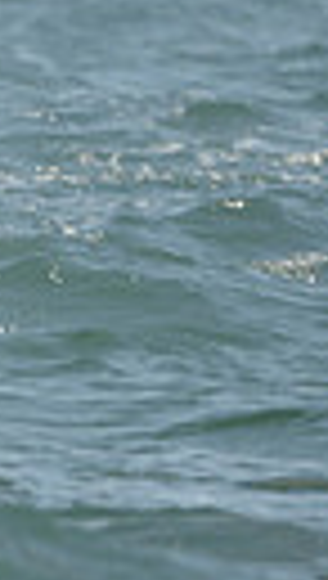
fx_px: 21702
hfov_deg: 0.9
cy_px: -128
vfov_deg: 1.5
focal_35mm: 1410
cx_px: -962
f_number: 7.1
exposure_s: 1/1000
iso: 280
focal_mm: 300
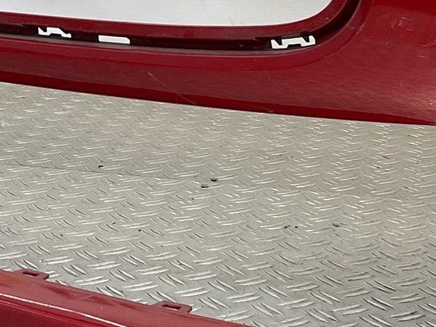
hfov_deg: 18.8
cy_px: 79
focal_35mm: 104
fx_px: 1310
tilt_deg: -13.0
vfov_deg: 14.2
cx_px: 126
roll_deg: -3.3
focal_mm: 3
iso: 16
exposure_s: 1/123
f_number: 1.8
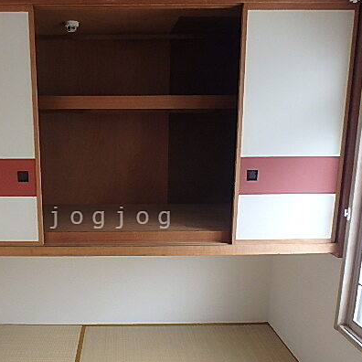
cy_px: 218
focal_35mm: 30
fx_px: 355
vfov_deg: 53.6
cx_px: 112
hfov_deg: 52.7
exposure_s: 1/30
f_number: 3.5
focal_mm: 3.7
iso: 200
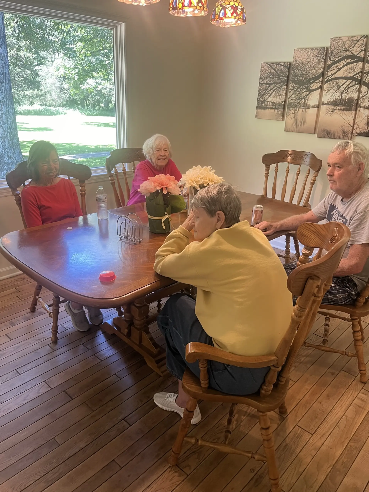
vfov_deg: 67.3
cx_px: 184
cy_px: 246
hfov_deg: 53.1
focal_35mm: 26
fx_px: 370
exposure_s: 1/60
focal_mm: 5.1
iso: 100
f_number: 1.6
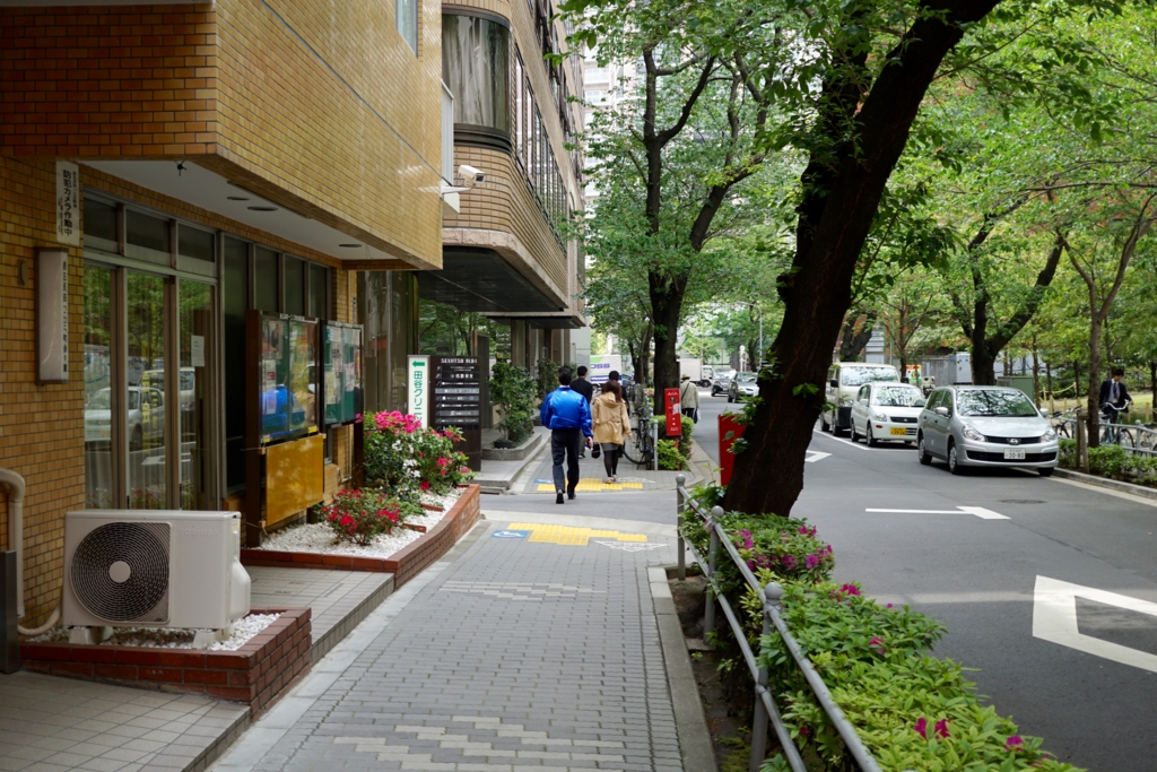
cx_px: 578
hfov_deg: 43.6
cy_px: 386
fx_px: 1446
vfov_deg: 29.9
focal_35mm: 45
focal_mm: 30
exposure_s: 1/160
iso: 100
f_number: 4
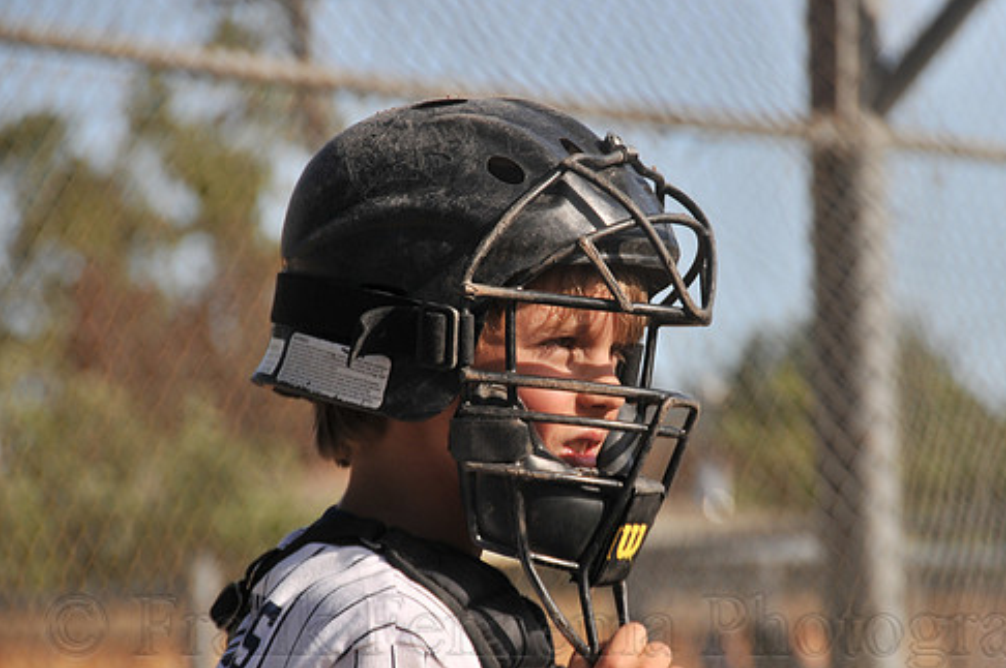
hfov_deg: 5.8
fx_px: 9994
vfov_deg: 3.8
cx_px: 594
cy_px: 373
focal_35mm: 358
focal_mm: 200
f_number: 8
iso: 200
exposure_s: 1/250
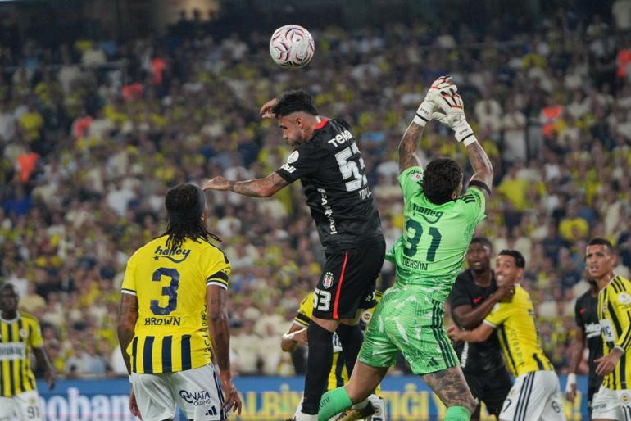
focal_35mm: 220
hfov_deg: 9.3
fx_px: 3866
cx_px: 316
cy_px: 210
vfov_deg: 6.2
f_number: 2.8
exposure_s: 1/3200
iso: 2500
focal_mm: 147
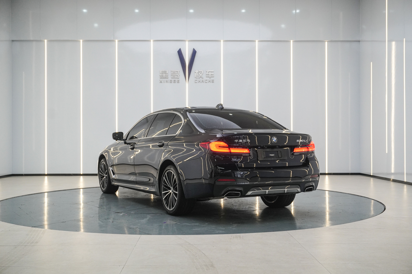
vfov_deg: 31.9
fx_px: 481
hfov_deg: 46.4
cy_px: 137
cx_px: 206
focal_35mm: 42
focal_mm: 28
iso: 1000
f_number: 6.3
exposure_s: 1/80
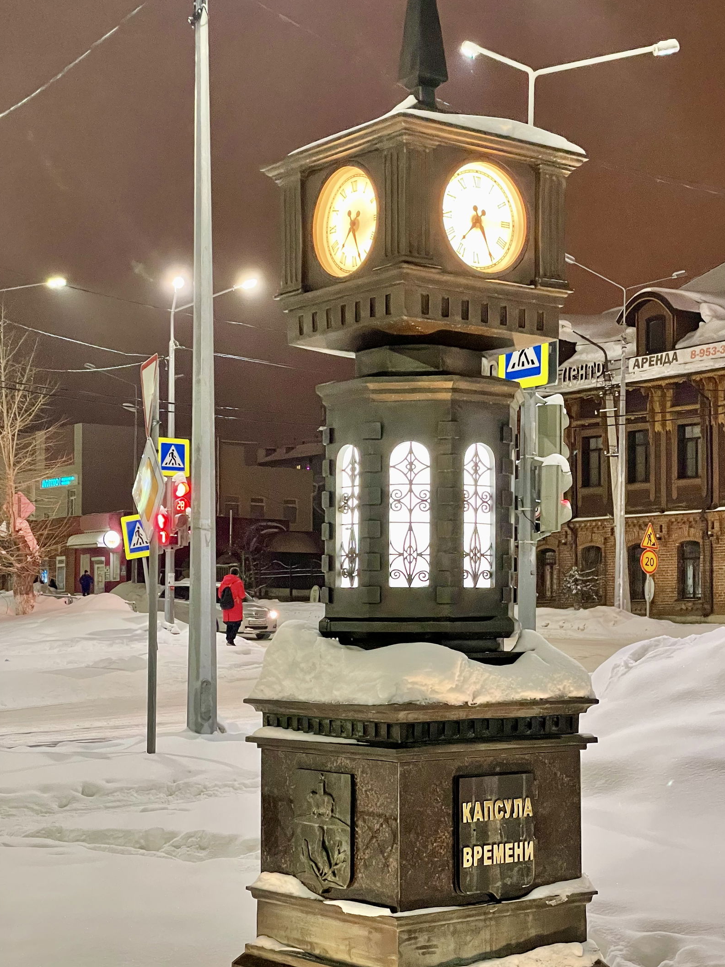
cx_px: 435
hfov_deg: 23.3
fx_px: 1759
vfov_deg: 30.7
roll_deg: +0.2
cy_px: 542
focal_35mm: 63
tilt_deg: +2.1
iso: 500
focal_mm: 6
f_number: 2
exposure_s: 1/50
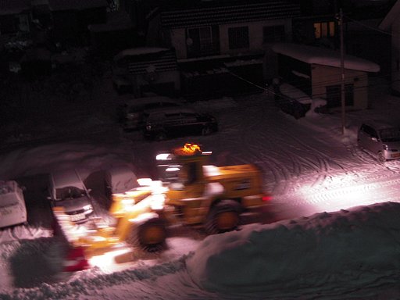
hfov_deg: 32.7
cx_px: 200
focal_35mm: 59
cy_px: 150
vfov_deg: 24.8
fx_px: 682
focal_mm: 10.5
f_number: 3.9
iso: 400
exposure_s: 1/3
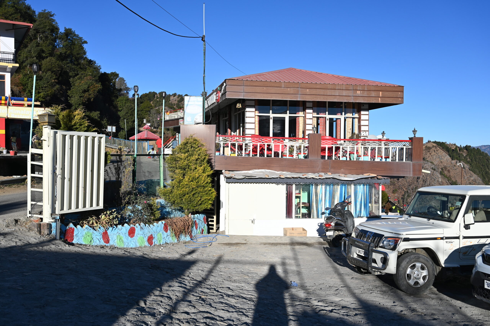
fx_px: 476
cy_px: 163
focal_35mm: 35
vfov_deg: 37.8
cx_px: 245
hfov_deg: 54.5
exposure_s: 1/400
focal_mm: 35
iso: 100
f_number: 7.1
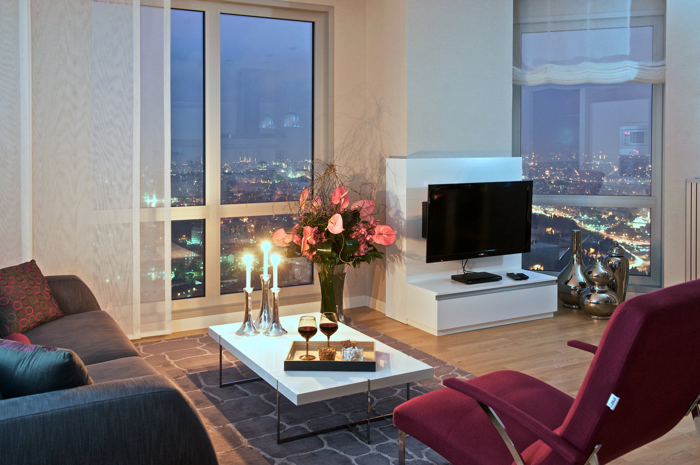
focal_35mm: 35
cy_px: 232
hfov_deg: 54.5
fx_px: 680
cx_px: 350
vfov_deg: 37.8
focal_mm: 35
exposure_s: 3
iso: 800
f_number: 8
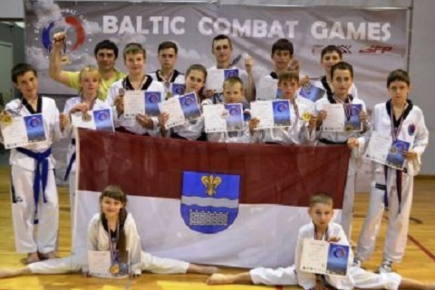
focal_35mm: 48
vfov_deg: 28.1
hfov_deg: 41.1
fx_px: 580
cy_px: 145
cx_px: 218
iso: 3200
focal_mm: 32
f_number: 4.8
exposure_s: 1/60
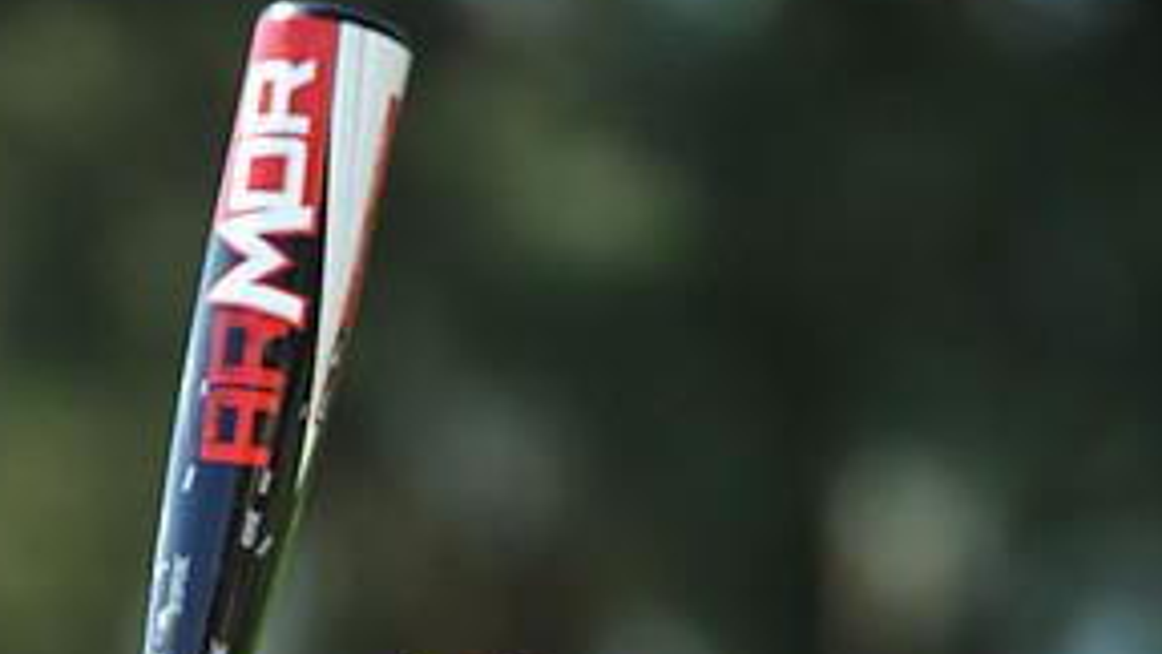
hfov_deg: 5.1
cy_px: 1110
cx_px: 399
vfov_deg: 2.9
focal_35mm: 422
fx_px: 13002
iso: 200
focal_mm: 200
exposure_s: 1/640
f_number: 4.5
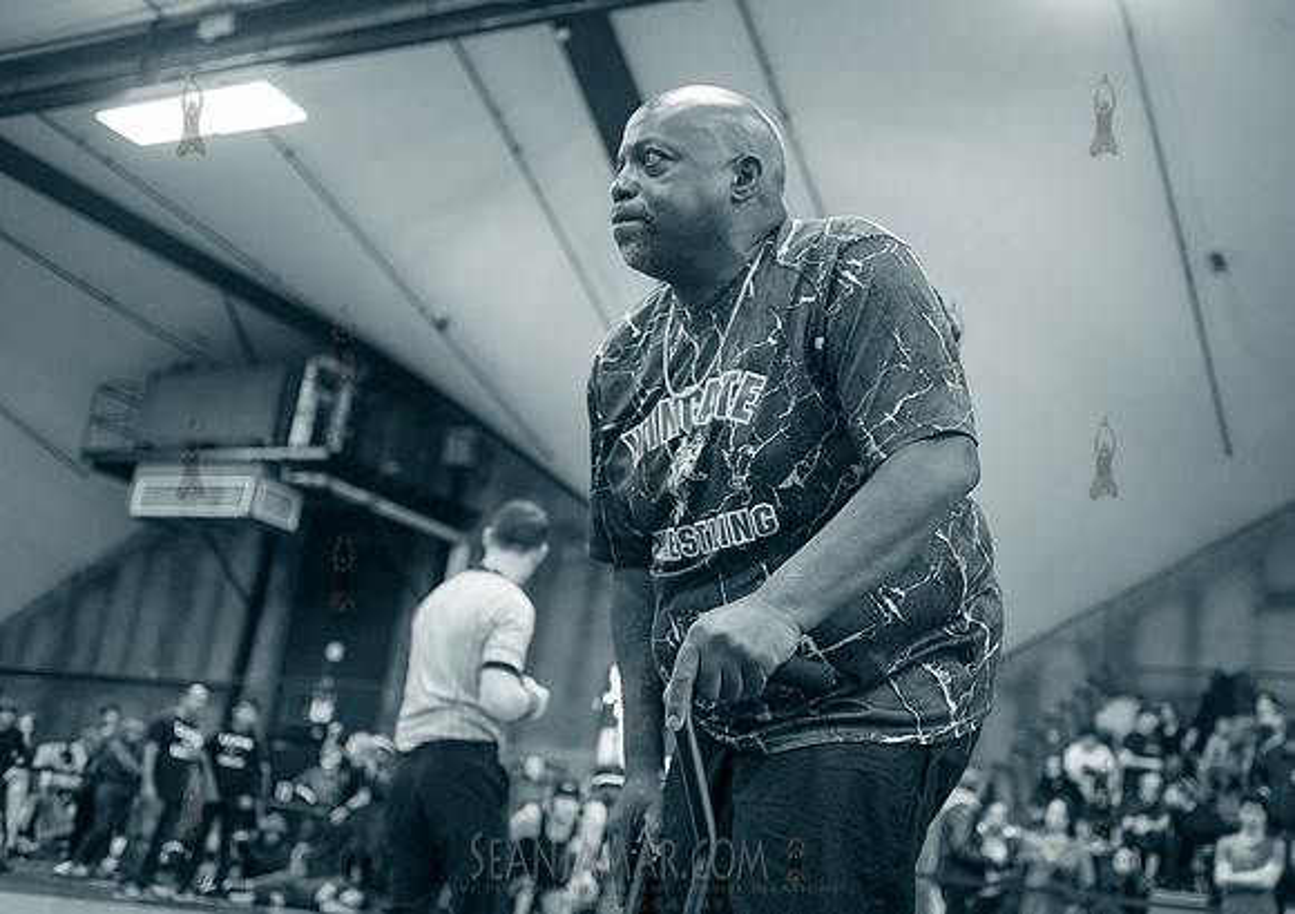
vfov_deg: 35.0
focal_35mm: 40
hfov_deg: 48.0
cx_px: 744
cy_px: 462
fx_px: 1448
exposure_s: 1/250
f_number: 3.2
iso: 4000
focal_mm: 35
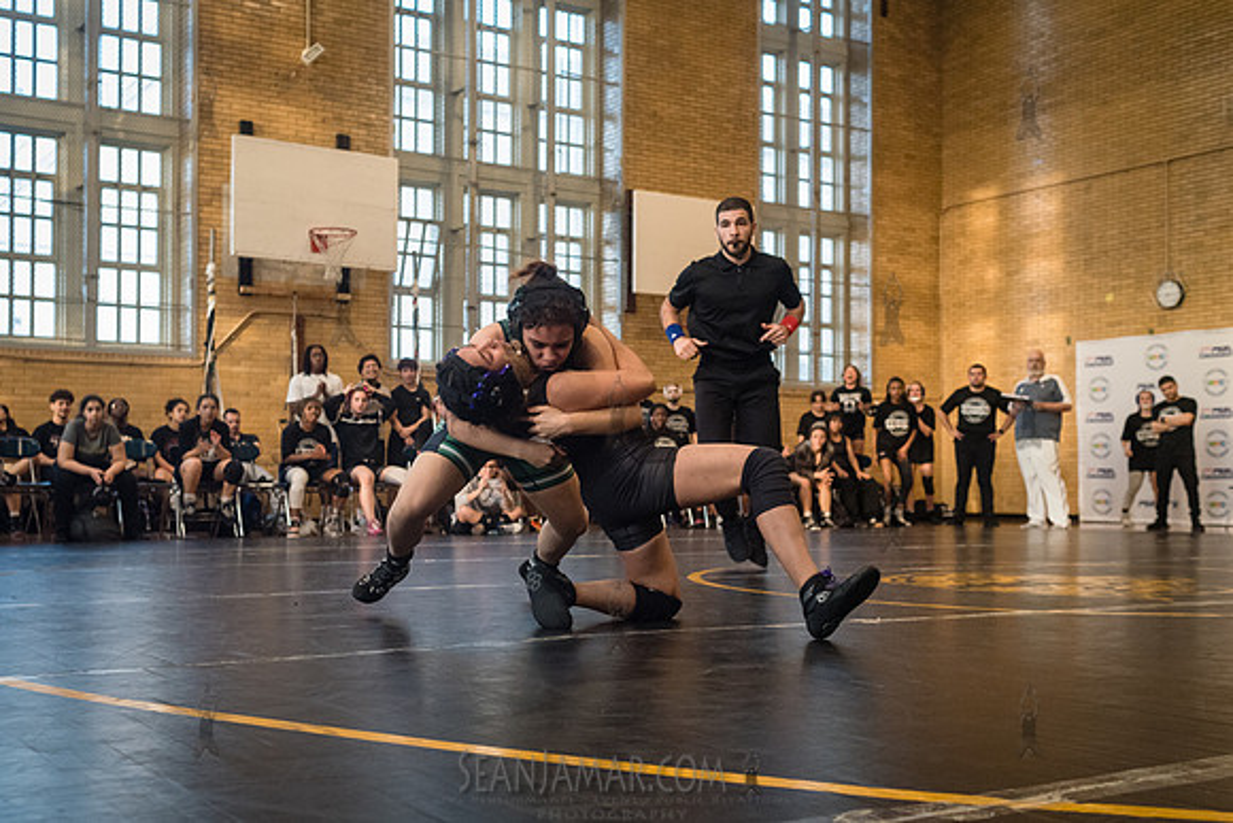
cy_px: 458
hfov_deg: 47.6
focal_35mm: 41
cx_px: 556
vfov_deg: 32.8
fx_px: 1395
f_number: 4
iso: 4000
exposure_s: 1/320
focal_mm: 35
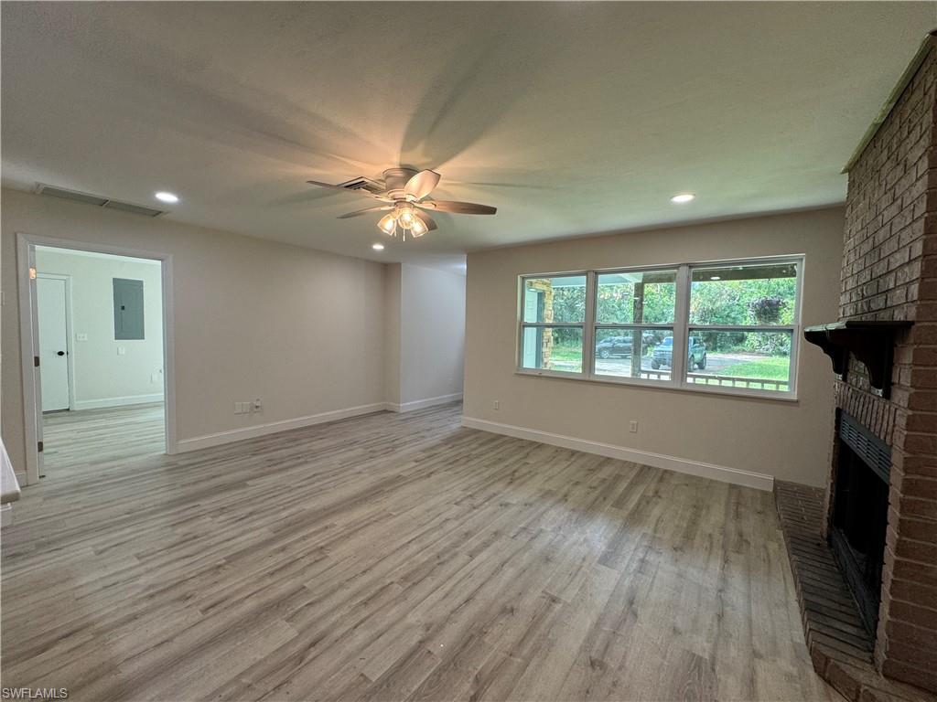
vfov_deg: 85.7
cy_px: 351
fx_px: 379
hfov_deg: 102.1
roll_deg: -0.9
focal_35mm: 14
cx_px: 468
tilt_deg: -3.3
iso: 100
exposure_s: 1/120
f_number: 2.2
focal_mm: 2.22
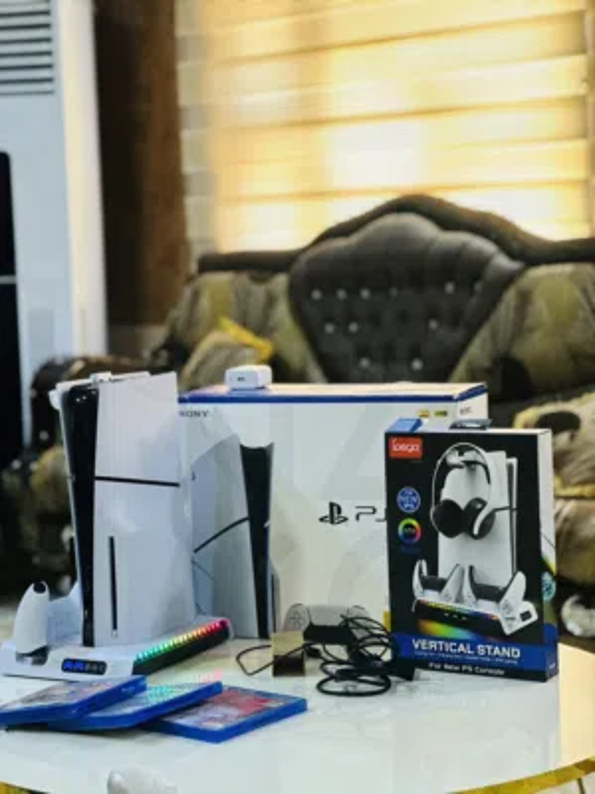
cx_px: 298
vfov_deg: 25.3
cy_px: 397
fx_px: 1765
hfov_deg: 19.1
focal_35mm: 77
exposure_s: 1/40
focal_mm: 9
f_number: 2.8
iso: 250
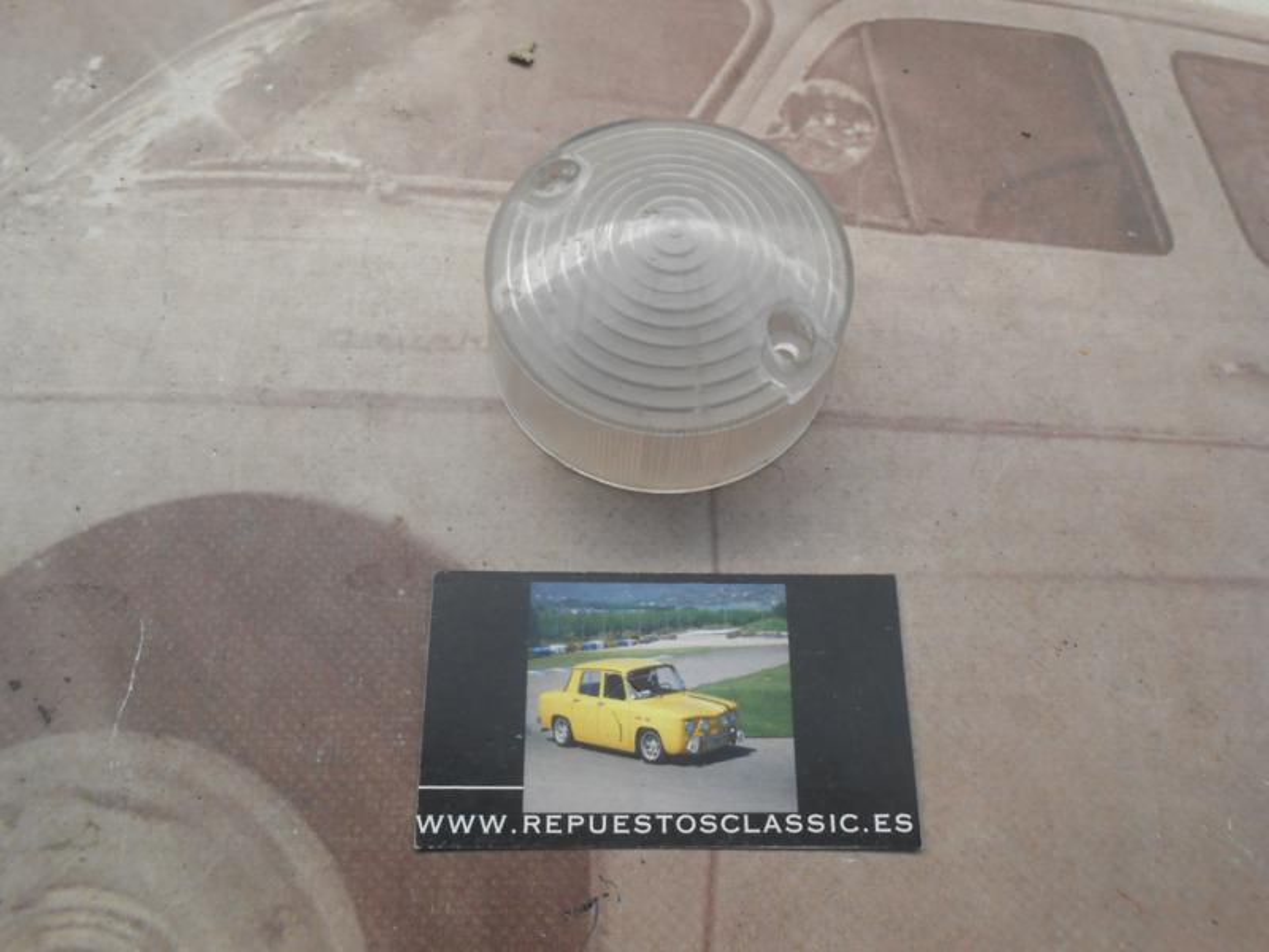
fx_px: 953
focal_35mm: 26
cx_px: 634
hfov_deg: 67.3
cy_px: 476
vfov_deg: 53.1
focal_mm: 4.6
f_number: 3.5
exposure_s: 1/30
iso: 160
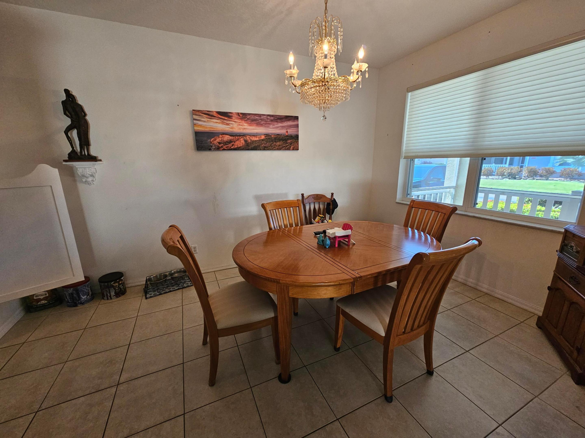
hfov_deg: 106.2
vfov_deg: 89.9
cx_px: 292
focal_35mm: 13
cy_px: 219
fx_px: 220
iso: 250
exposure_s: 1/60
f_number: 2.2
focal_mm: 2.2
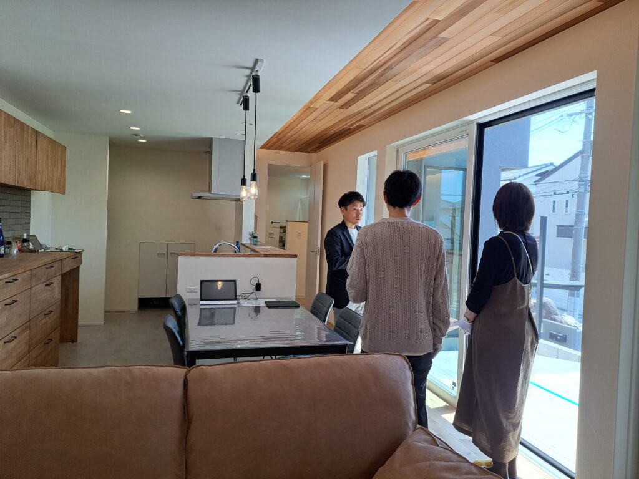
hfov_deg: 71.6
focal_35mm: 24
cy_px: 240
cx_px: 320
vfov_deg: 56.8
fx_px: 443
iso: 50
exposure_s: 1/142
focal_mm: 5.23
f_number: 1.8
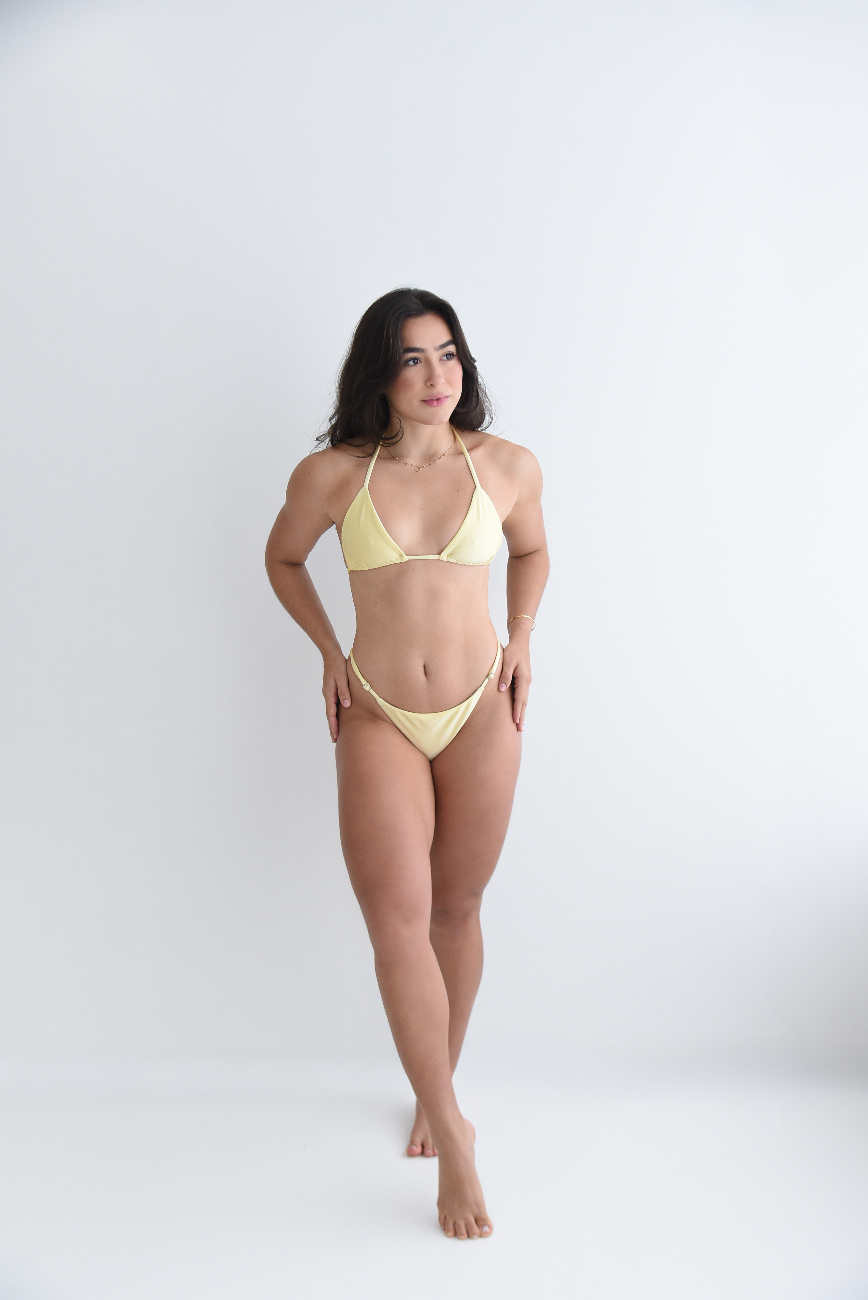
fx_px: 1373
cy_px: 650
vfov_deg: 50.7
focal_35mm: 38
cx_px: 434
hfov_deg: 35.1
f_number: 4
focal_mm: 38
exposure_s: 1/250
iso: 800
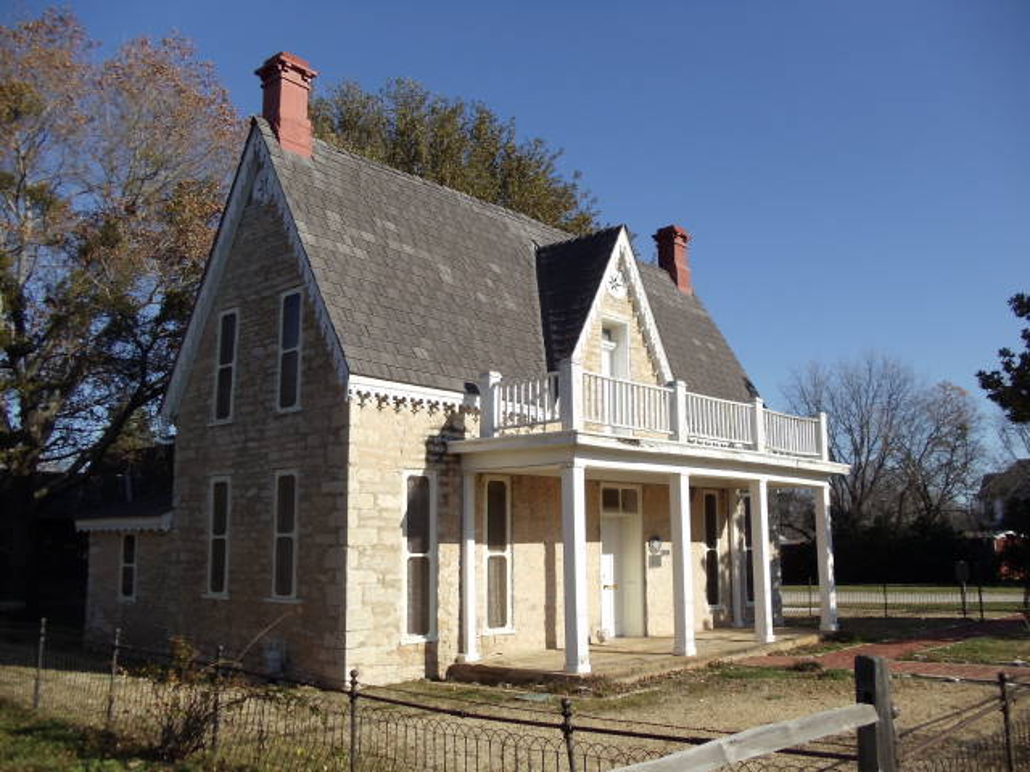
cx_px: 515
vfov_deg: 32.9
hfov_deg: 42.9
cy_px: 386
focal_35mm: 44
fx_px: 1309
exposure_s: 1/250
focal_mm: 6
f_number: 7.1
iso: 80
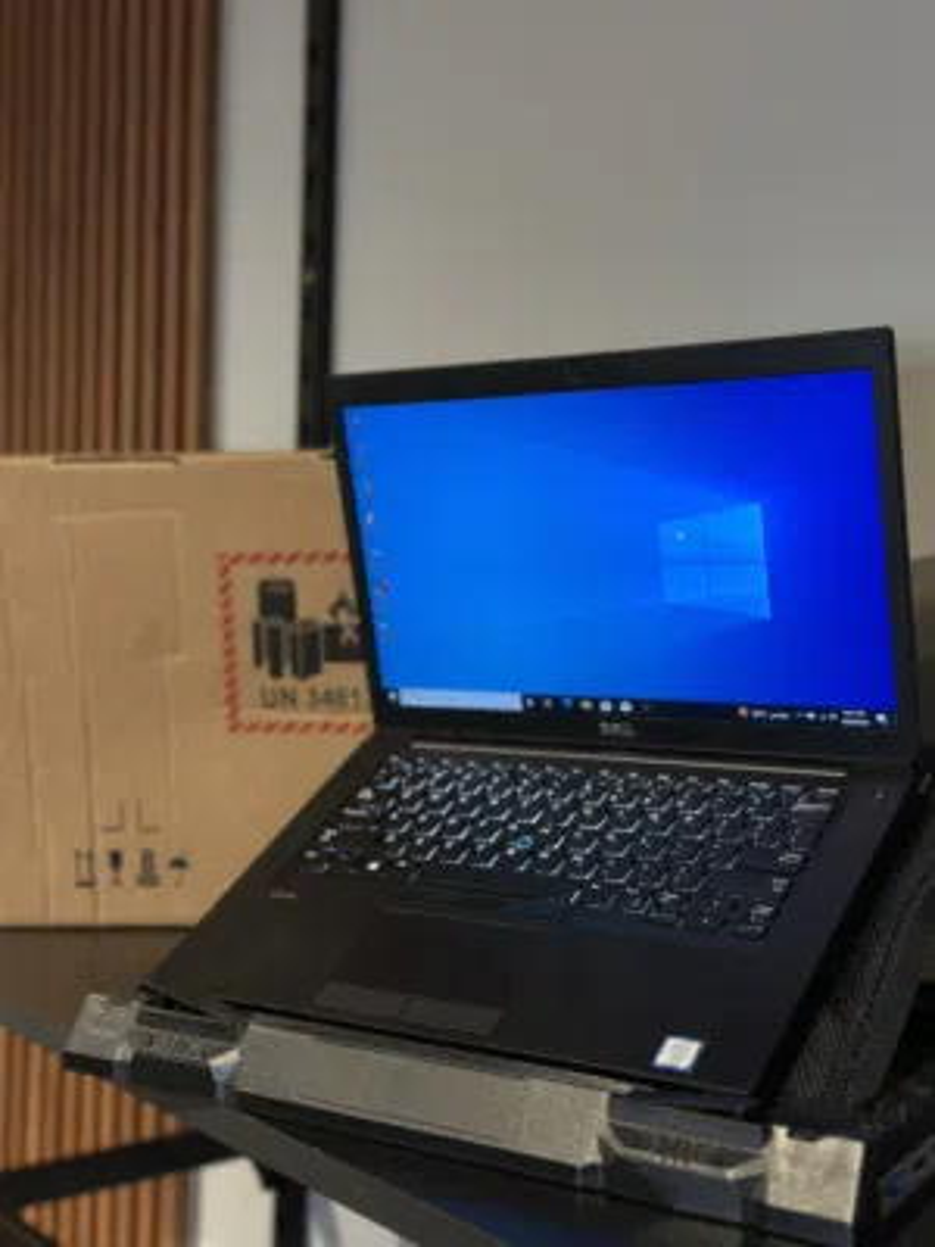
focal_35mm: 48
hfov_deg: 30.3
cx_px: 468
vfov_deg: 39.7
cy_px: 624
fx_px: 1729
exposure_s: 1/60
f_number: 1.78
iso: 125
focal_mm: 6.86
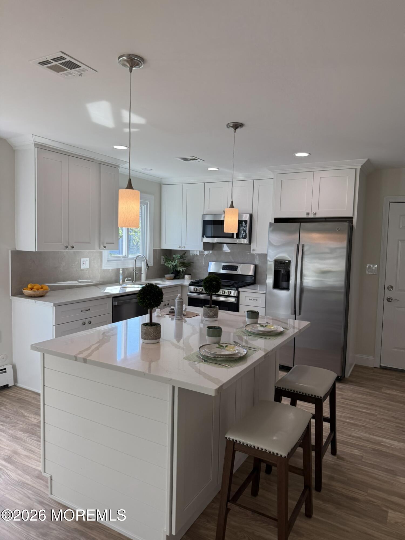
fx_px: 374
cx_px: 202
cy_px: 270
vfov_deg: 71.6
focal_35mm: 24
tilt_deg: -3.7
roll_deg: -0.6
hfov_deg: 56.8
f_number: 1.78
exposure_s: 1/443
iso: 100
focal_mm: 6.76
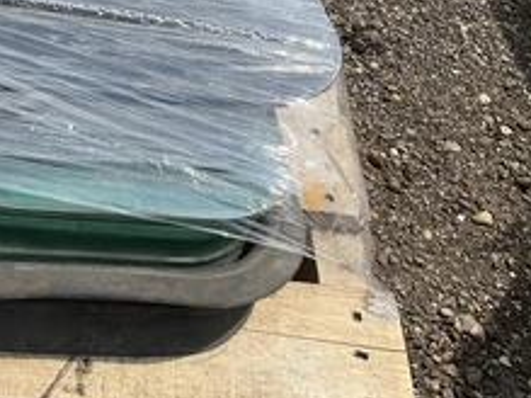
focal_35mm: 53
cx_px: 92
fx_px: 813
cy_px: 119
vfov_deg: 27.3
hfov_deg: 34.8
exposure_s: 1/2058
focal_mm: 3
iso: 25
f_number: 1.8
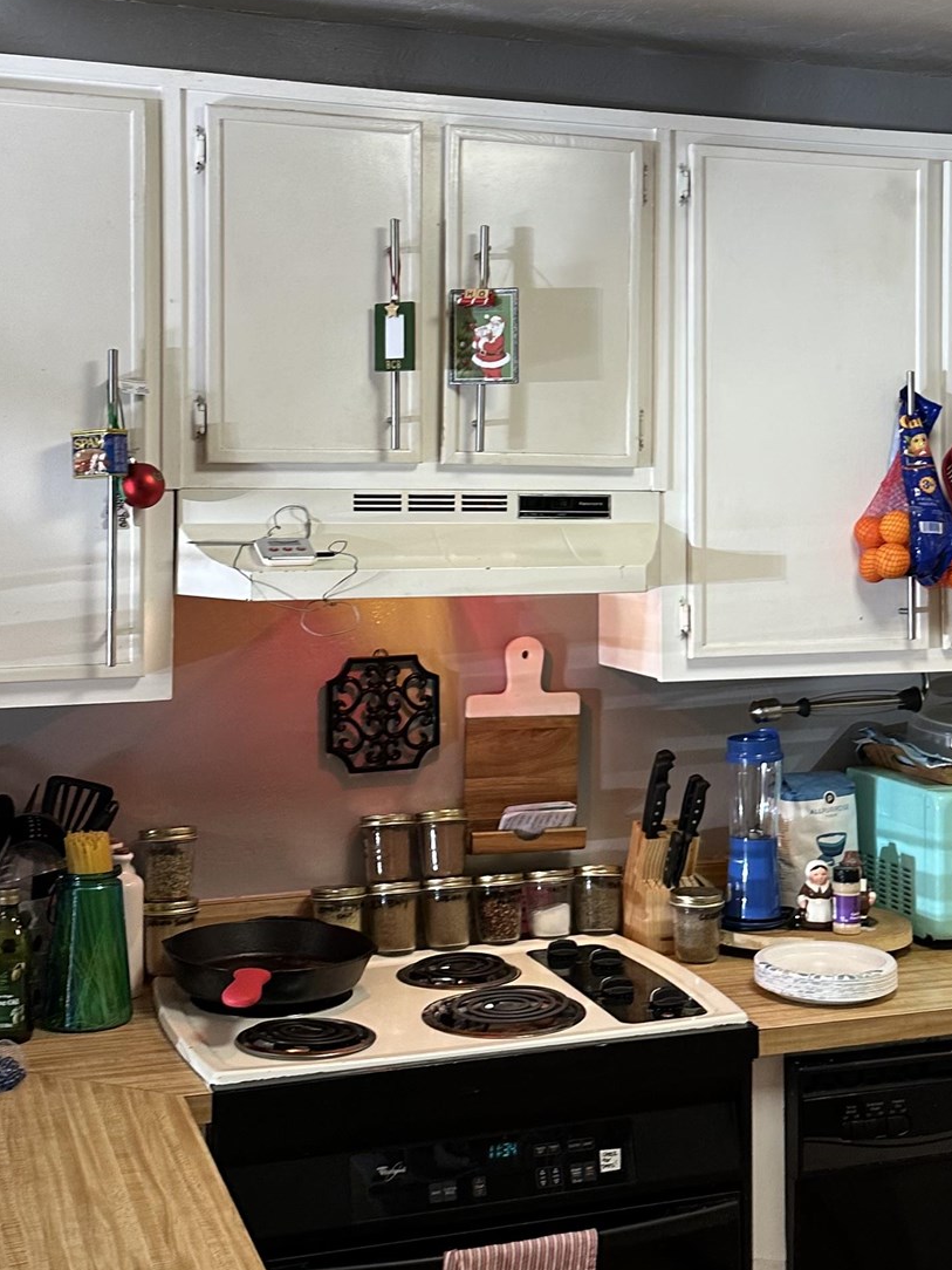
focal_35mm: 51
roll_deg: -2.3
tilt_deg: +0.6
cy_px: 453
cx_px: 614
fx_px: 1870
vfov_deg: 37.2
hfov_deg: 28.4
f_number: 1.78
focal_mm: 6.86
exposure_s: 1/120
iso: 200
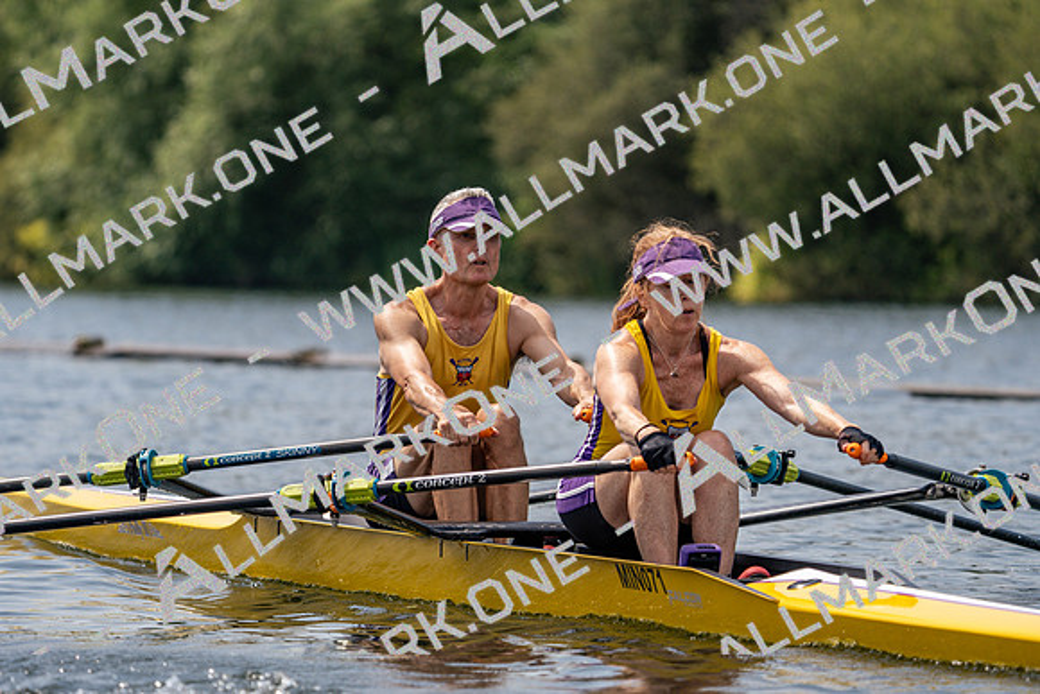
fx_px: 8206
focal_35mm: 284
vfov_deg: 4.8
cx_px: 520
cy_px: 347
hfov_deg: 7.3
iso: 250
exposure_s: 1/1600
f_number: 5.6
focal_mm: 284
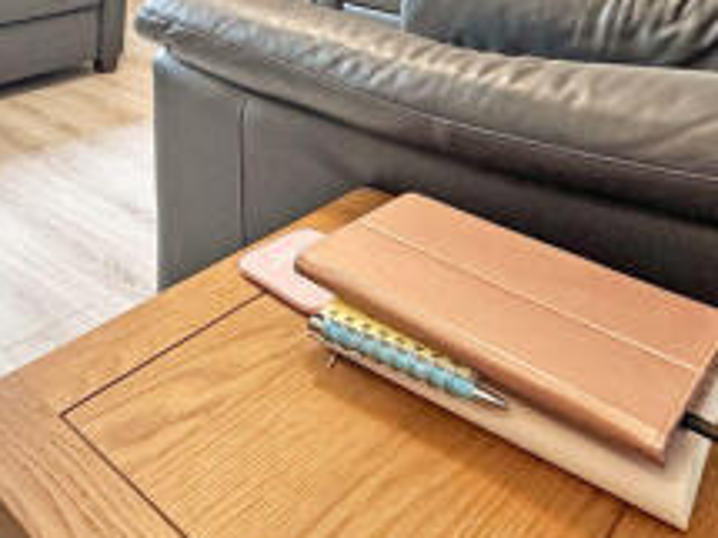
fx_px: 788
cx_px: 195
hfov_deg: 47.5
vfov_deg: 30.1
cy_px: -159
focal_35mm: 38
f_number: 2.2
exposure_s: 1/50
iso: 200
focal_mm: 2.22
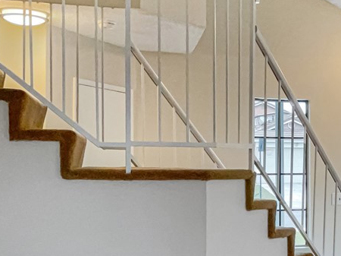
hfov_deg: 27.1
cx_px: 371
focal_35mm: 66
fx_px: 650
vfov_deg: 21.6
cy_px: 240
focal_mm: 3
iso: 100
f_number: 1.8
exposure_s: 1/1250
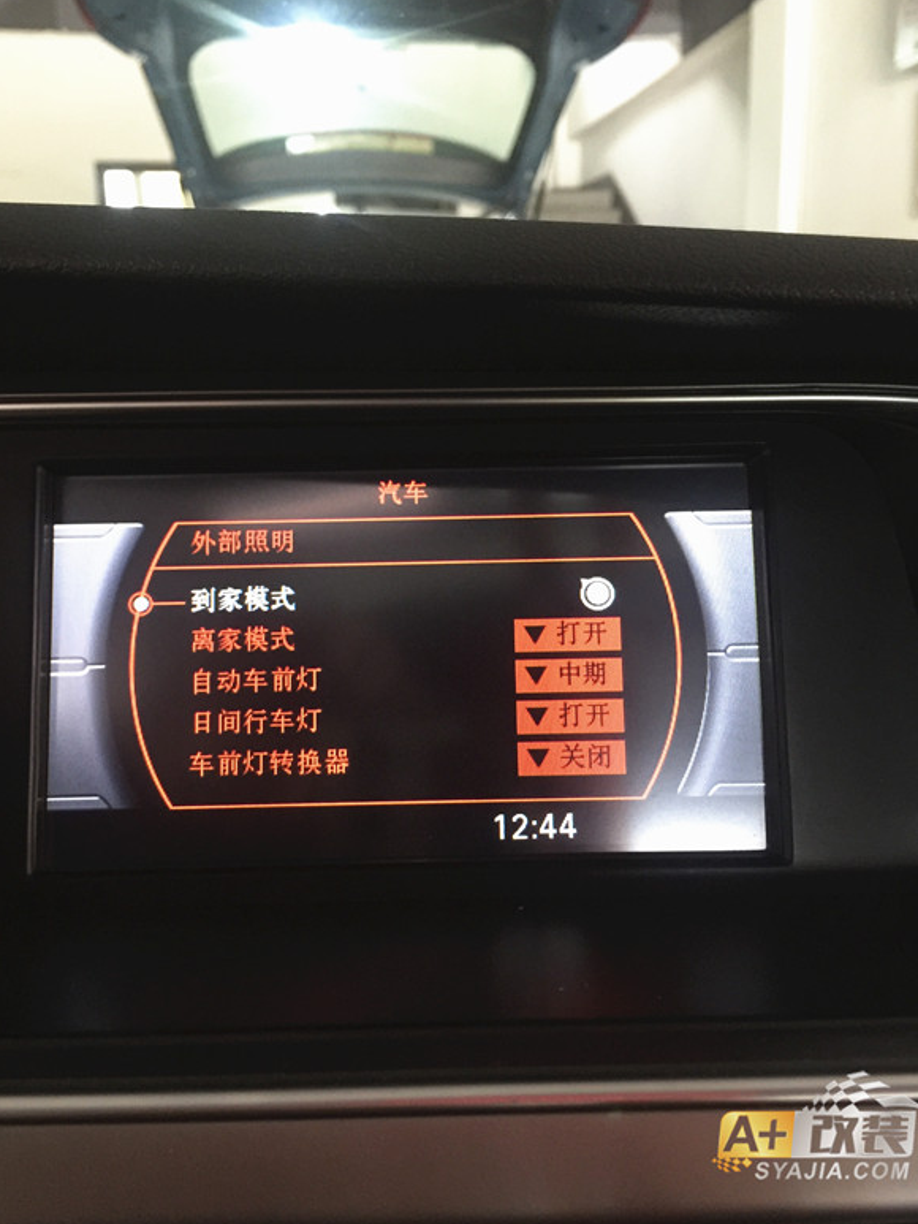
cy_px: 602
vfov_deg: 60.0
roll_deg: +1.2
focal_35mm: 30
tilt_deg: -12.8
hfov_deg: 46.8
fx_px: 1060
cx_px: 456
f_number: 2.2
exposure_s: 1/8
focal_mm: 4.15
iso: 200
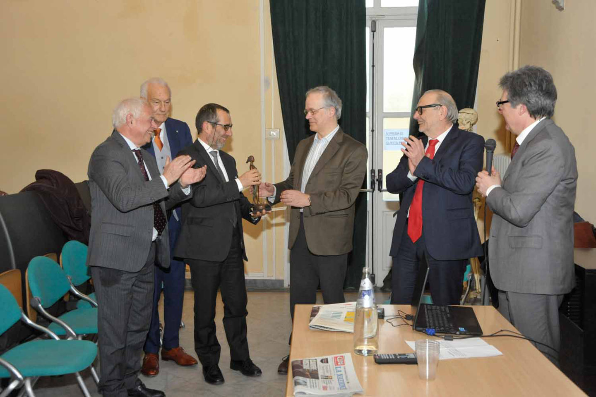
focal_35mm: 40
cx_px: 298
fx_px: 662
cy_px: 198
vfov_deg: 33.4
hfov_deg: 48.5
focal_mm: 40
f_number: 9
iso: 2500
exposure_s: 1/60
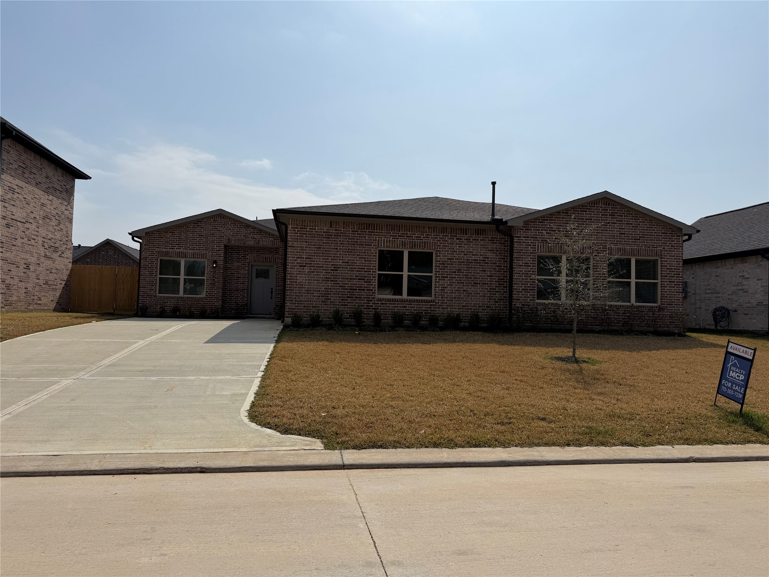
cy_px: 288
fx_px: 533
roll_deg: -1.0
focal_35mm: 24
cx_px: 384
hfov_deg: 71.6
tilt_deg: +3.0
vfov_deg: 56.8
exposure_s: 1/17544
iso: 80
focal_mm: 6.76
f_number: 1.78
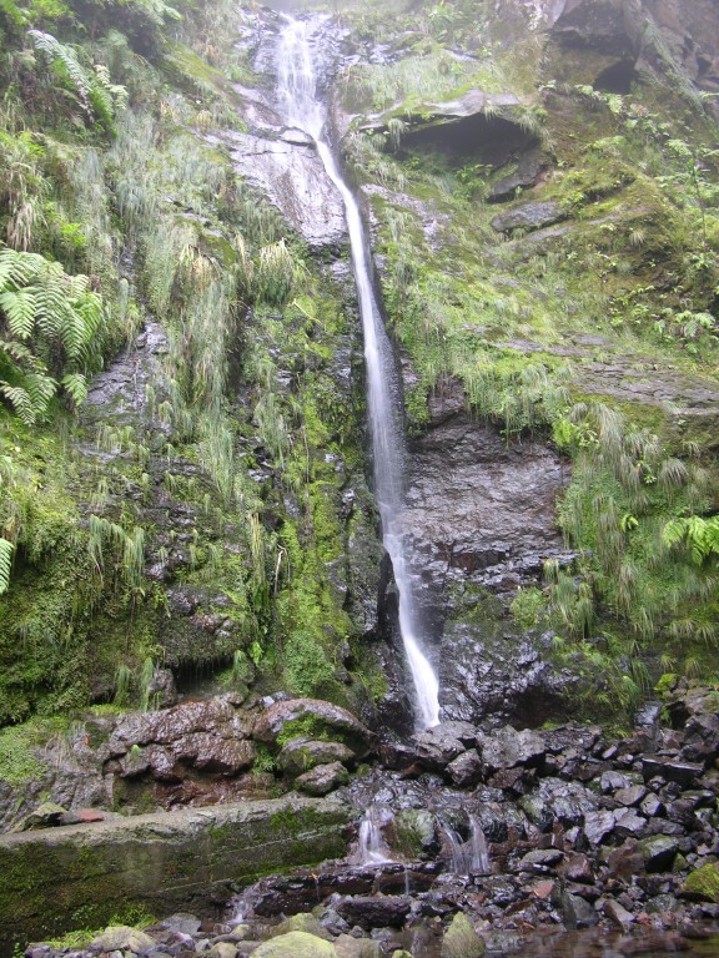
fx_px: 969
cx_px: 360
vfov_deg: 52.6
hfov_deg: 40.7
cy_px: 479
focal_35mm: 35
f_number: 2.8
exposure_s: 1/4.5
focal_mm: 8.9
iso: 50
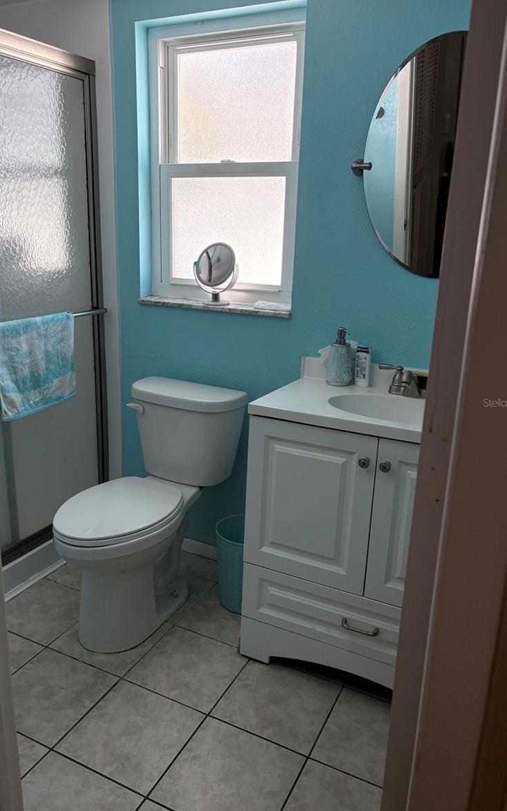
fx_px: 619
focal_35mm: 28
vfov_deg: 66.5
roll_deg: -1.6
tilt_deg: -15.7
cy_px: 402
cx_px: 223
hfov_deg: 44.4
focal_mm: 5.96
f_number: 1.6
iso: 125
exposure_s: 1/152
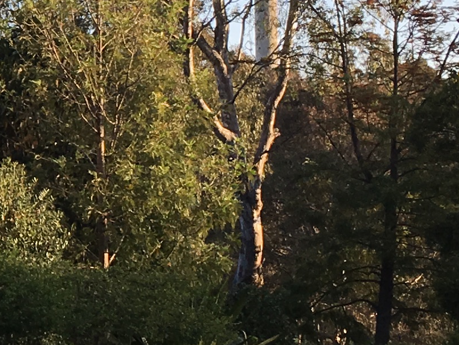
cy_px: 130
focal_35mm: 145
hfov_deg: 12.6
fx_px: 1923
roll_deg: +1.0
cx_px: -317
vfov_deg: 10.2
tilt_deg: +0.6
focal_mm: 4.15
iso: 25
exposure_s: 1/513
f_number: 2.2
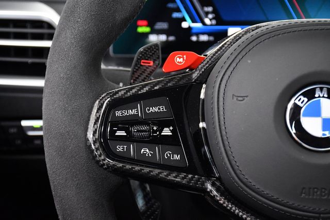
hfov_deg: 24.2
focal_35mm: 84
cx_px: 165
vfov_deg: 16.3
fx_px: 770
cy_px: 110
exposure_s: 1/60
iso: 2500
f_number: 5.6
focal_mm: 56
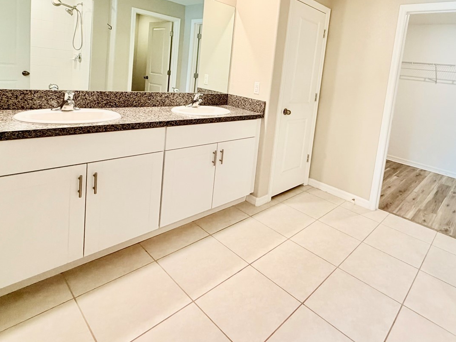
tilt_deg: -5.9
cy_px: 103
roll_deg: -5.8
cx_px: 283
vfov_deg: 61.2
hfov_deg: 77.7
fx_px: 277
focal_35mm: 21
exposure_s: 1/120
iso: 250
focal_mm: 2.22
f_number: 2.2
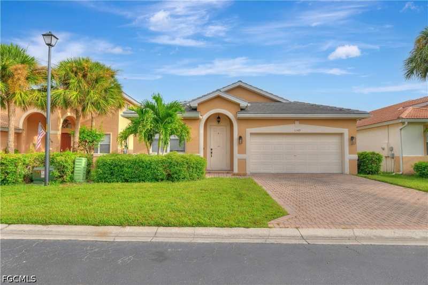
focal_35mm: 21
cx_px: 214
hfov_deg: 81.2
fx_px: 250
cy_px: 142
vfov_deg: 59.5
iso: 50
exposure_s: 1/250
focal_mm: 21
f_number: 4.8
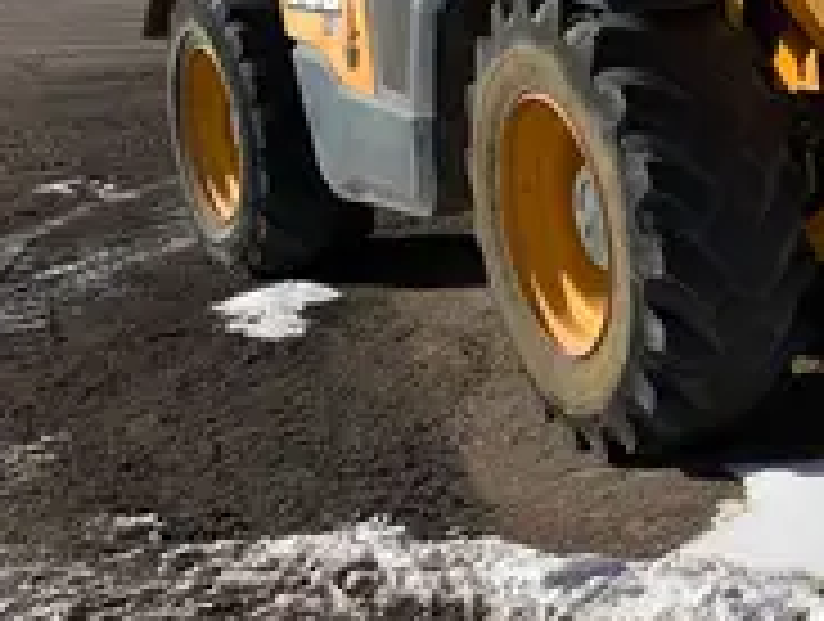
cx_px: 1036
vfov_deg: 18.6
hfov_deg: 22.6
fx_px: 1860
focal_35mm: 78
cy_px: 43
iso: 25
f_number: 1.8
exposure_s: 1/2364
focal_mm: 4.25
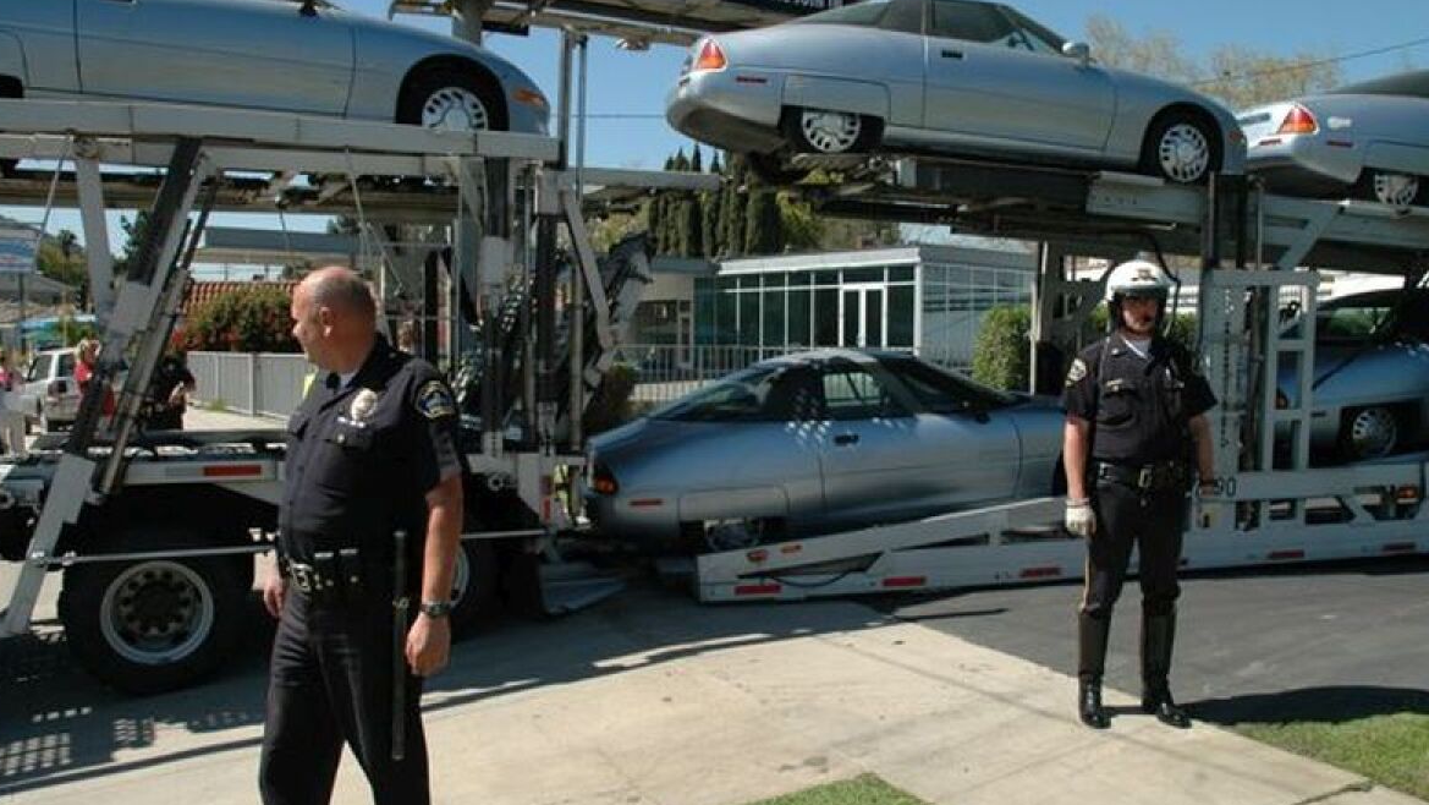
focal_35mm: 29
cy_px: 399
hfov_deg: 66.1
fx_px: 1099
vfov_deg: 40.2
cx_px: 715
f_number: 9
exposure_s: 1/250
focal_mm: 18
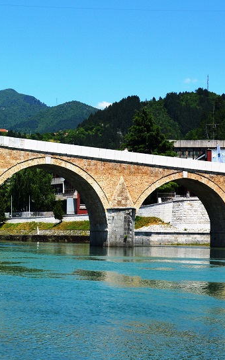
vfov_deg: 23.5
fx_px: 862
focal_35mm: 88
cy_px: 217
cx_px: -17
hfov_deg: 14.5
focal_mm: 26
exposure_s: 1/320
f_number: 9
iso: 100
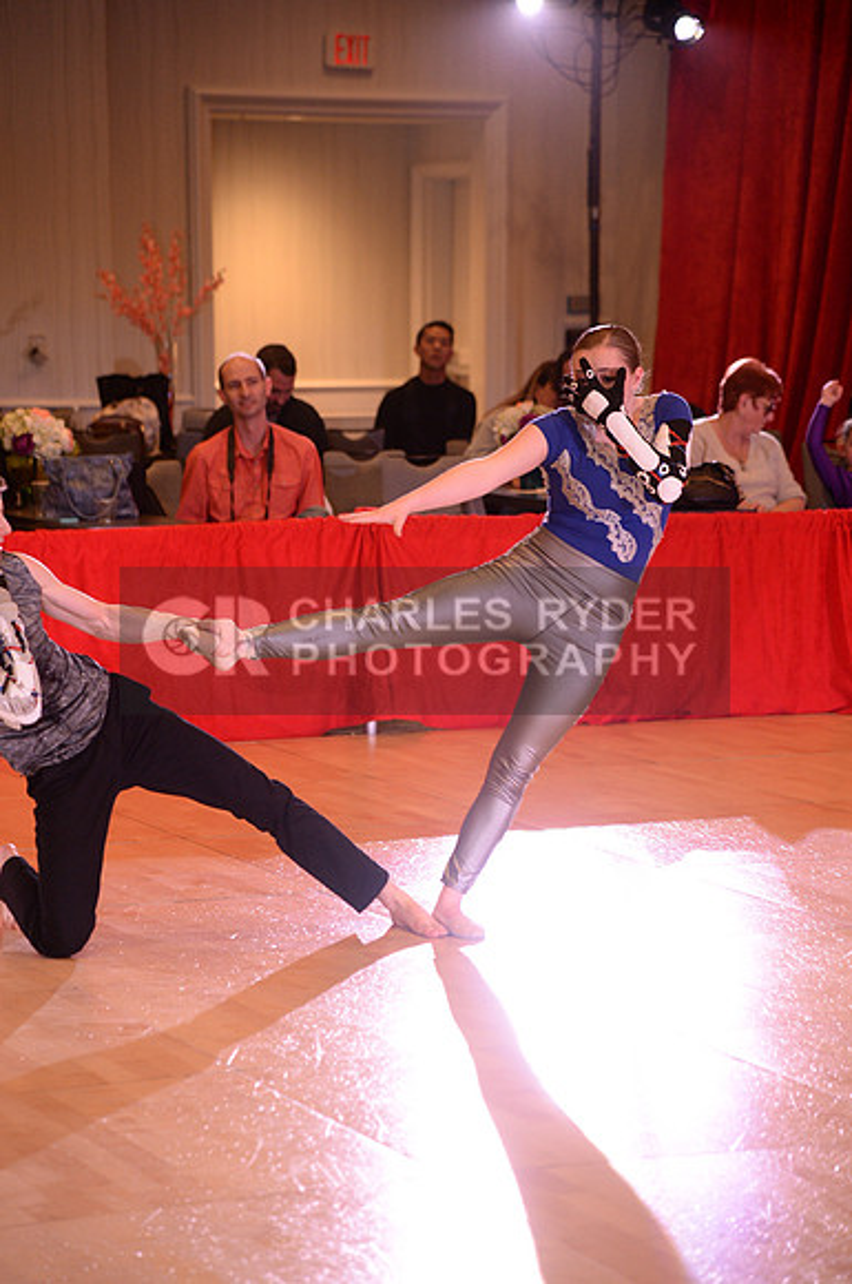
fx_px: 3988
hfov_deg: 12.2
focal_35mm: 112
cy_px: 642
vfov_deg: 18.3
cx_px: 426
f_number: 4
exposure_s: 1/250
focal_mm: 112
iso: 2000
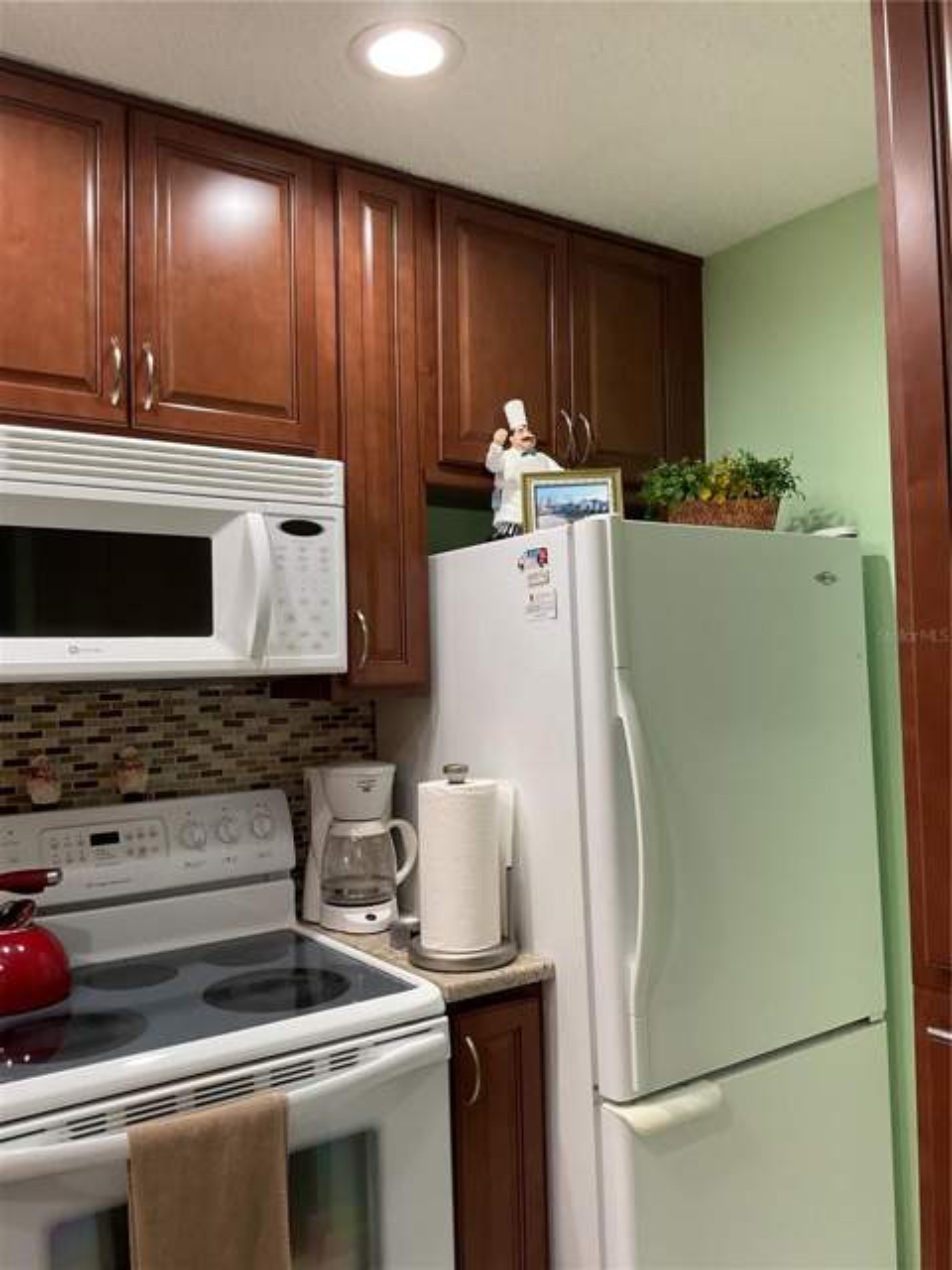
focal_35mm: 29
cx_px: 476
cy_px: 635
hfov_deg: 48.2
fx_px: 1063
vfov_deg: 61.7
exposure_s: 1/60
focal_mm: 3
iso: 80
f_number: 1.8
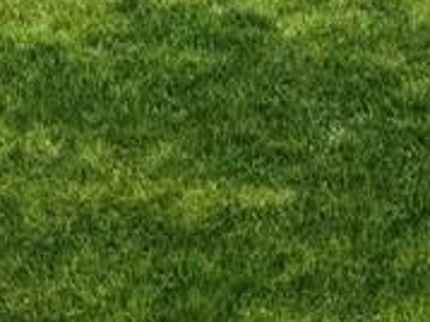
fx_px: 993
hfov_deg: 21.0
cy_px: -360
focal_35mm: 80
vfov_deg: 14.5
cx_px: 632
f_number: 8
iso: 200
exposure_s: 1/320
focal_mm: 7
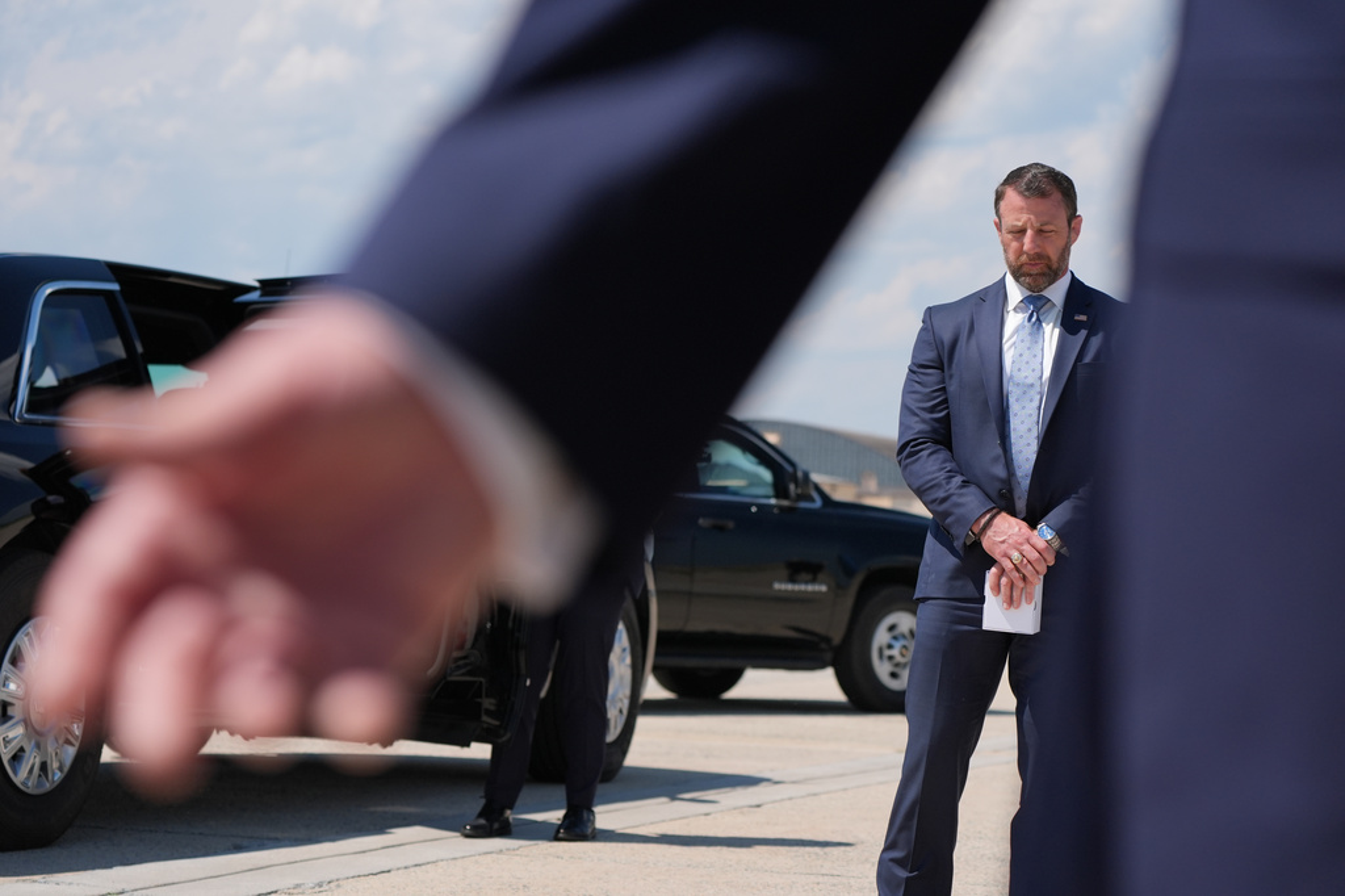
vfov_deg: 13.7
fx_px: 3735
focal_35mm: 100
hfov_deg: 20.4
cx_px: 672
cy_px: 448
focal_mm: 100
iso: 500
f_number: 5.6
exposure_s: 1/4000
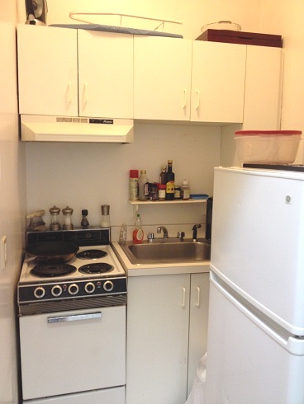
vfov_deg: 52.6
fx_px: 409
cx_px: 152
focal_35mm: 35
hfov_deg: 40.7
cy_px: 202
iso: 200
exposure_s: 1/20
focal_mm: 4.28
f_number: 2.4
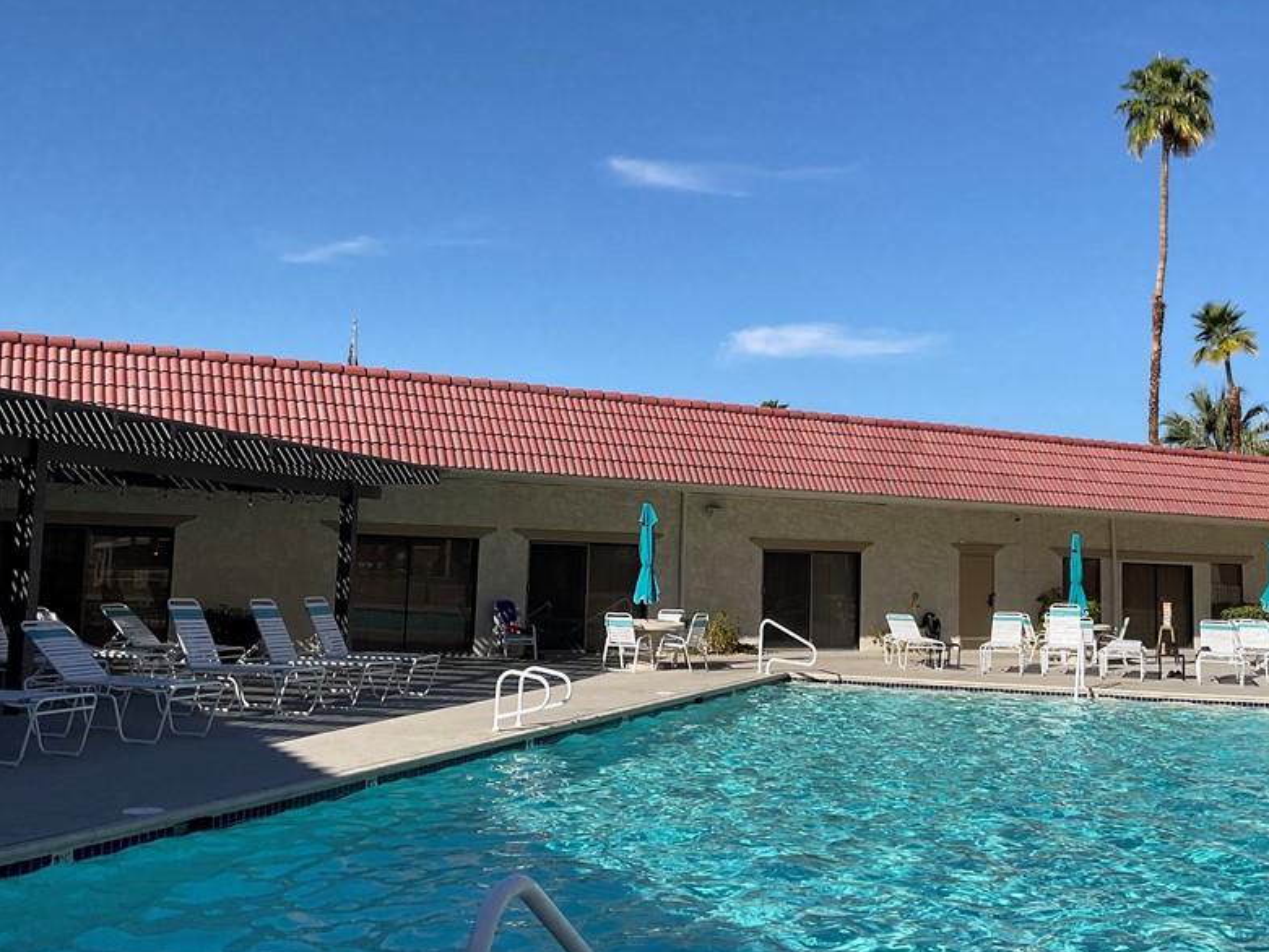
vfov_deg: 37.7
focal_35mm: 38
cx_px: 726
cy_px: 439
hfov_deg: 48.8
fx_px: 1393
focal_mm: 3
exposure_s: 1/2667
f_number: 1.8
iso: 16
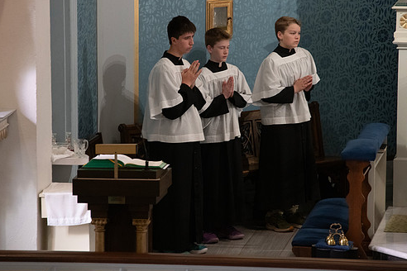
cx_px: 203
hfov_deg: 5.8
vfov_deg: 3.9
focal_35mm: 354
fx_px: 4002
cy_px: 118
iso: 4000
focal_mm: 300
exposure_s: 1/60
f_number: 10
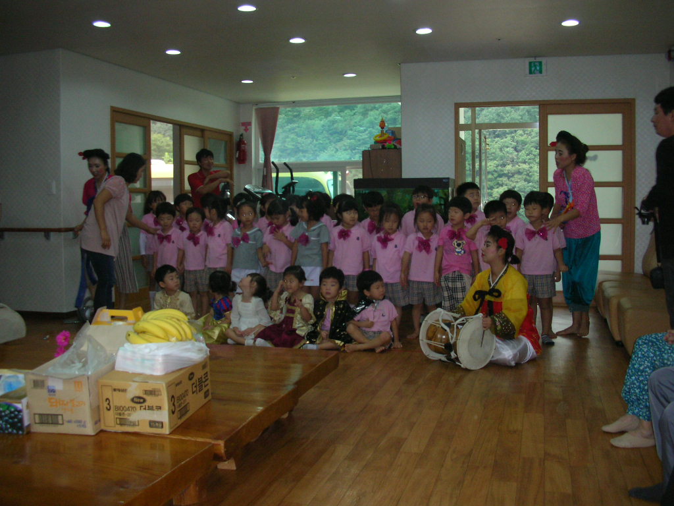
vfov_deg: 40.7
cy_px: 253
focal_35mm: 35
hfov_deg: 52.6
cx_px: 337
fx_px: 681
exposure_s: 1/60.1
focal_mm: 5.8
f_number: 3
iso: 149
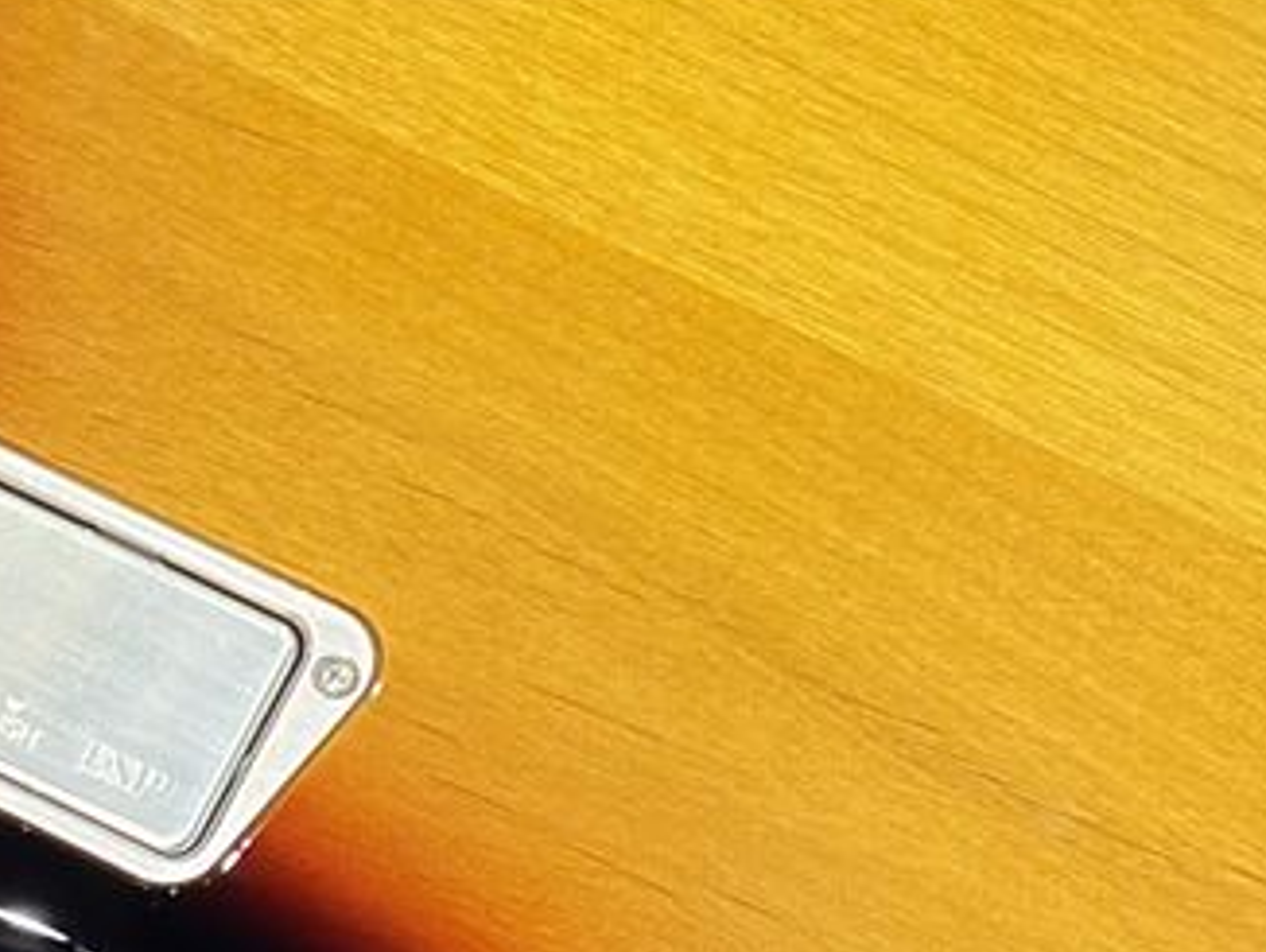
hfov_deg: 9.7
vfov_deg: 7.3
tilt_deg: -69.1
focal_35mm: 204
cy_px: 377
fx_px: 7466
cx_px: 579
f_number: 1.6
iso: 100
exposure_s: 1/40
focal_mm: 5.96
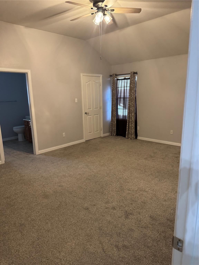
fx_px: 184
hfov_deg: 56.8
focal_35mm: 24
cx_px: 100
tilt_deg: -12.0
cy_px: 132
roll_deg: +1.8
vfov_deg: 71.6
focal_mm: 6.76
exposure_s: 1/60
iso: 640
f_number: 1.78
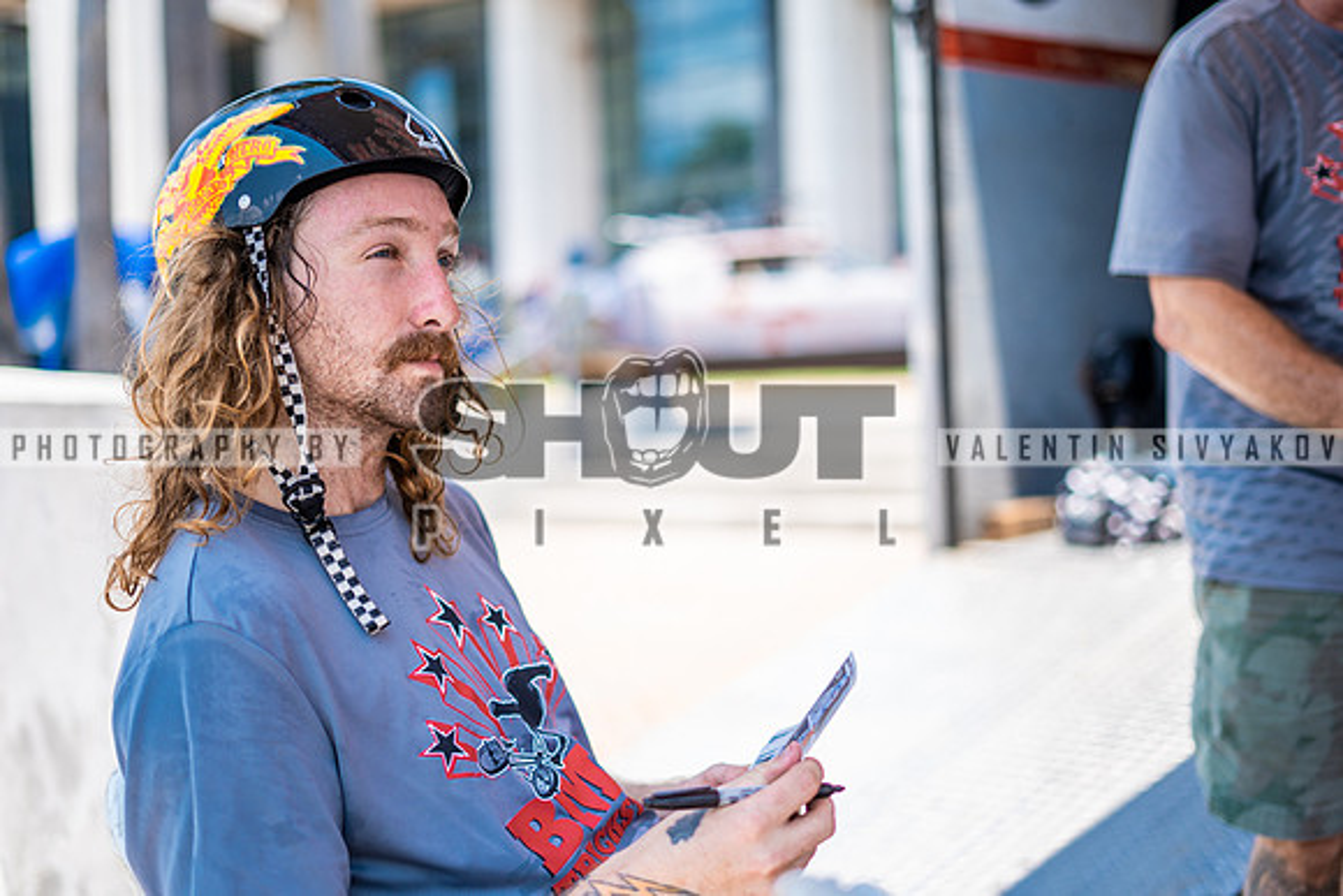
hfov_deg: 39.6
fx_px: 1866
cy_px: 448
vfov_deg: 27.0
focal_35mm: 50
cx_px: 672
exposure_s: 1/2000
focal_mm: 50
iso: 125
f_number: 1.8
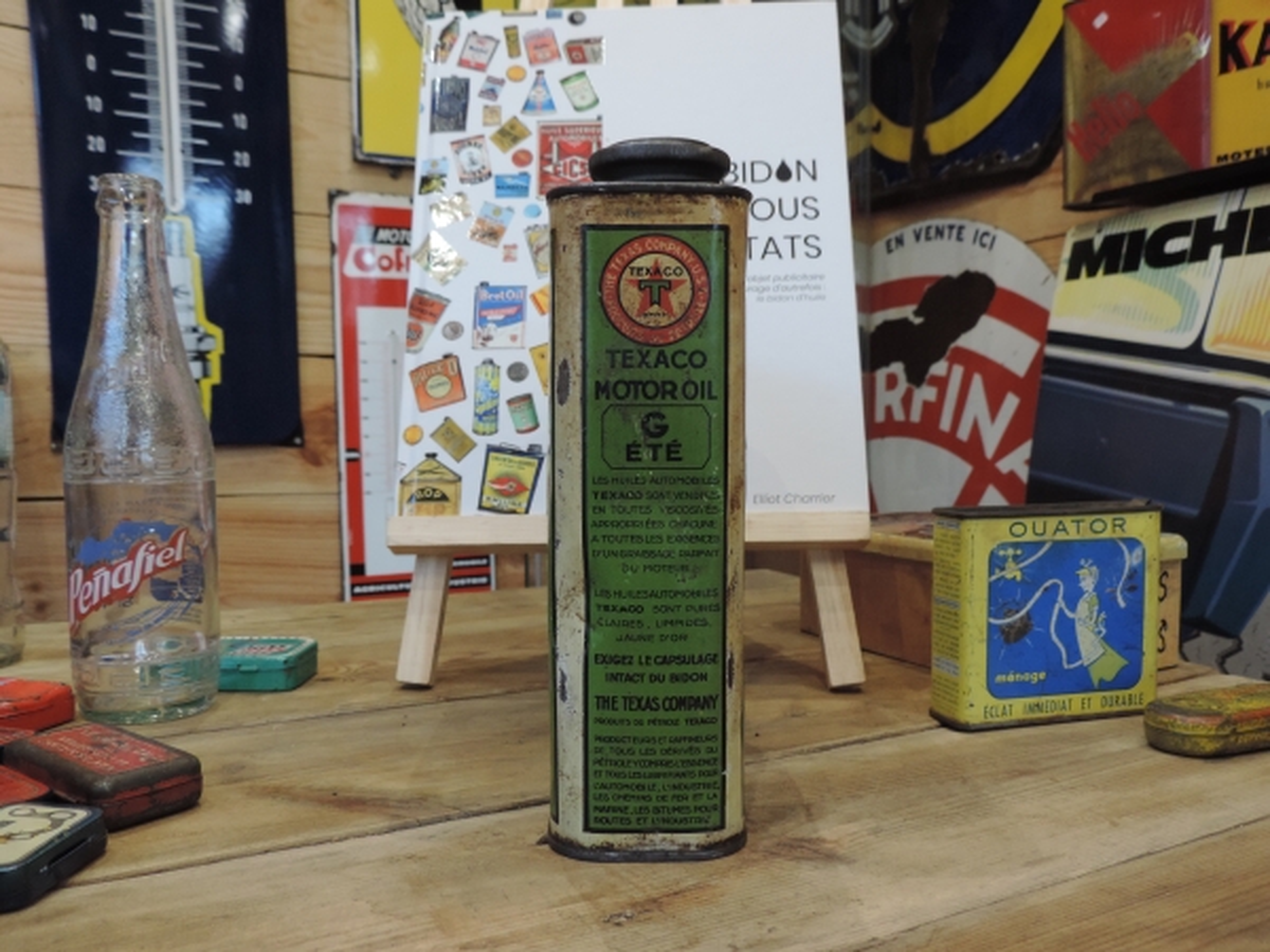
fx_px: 1101
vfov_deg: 46.8
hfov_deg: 60.0
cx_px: 635
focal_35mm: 30
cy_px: 476
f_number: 3.1
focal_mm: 5.3
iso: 400
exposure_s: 1/30
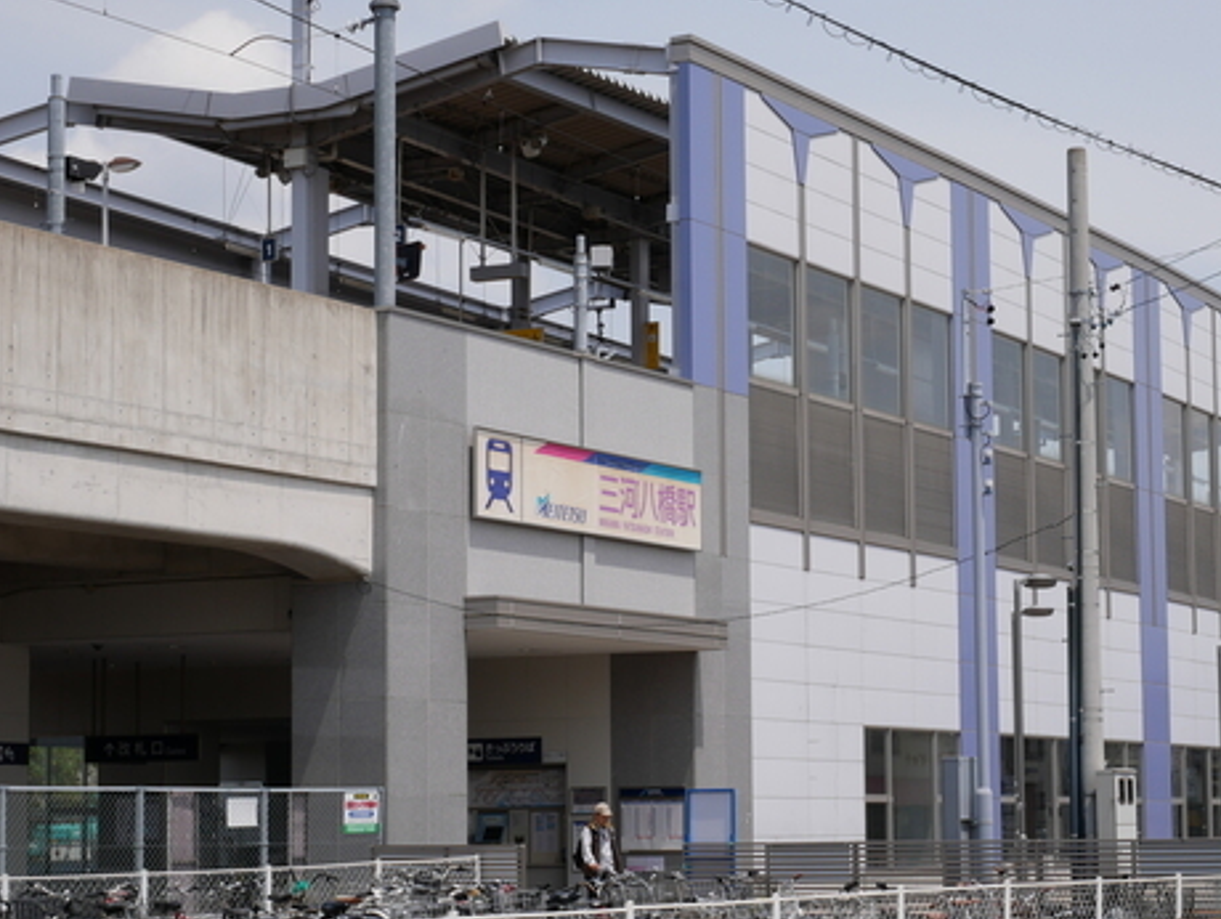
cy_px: 493
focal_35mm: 86
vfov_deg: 17.2
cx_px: 738
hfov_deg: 22.7
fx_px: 3037
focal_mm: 33
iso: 200
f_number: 10
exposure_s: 1/400
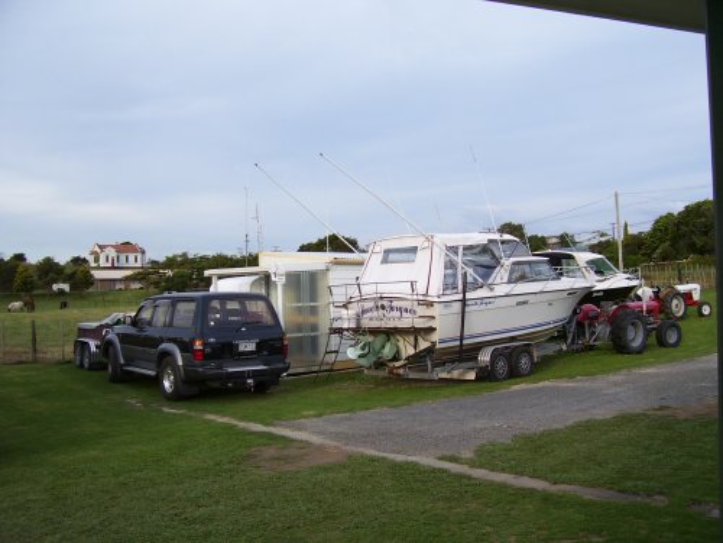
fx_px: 710
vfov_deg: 41.8
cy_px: 272
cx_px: 362
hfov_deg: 54.0
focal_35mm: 34
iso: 80
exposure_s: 1/500
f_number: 2.7
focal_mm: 5.6
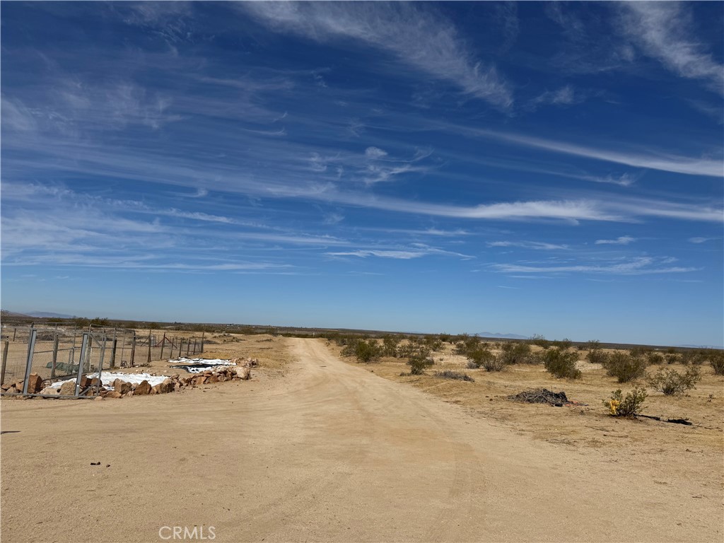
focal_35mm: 24
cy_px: 272
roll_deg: -4.1
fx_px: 502
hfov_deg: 71.6
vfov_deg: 56.8
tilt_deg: +7.5
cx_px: 362
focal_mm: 6.76
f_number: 1.78
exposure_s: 1/12346
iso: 80
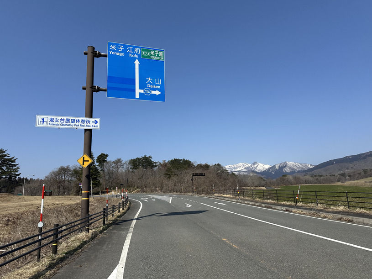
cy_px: 140
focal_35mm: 24
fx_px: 258
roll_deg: +2.2
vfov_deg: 56.8
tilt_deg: +11.4
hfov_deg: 71.6
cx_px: 186
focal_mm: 6.86
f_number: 1.78
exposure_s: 1/5848
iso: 80
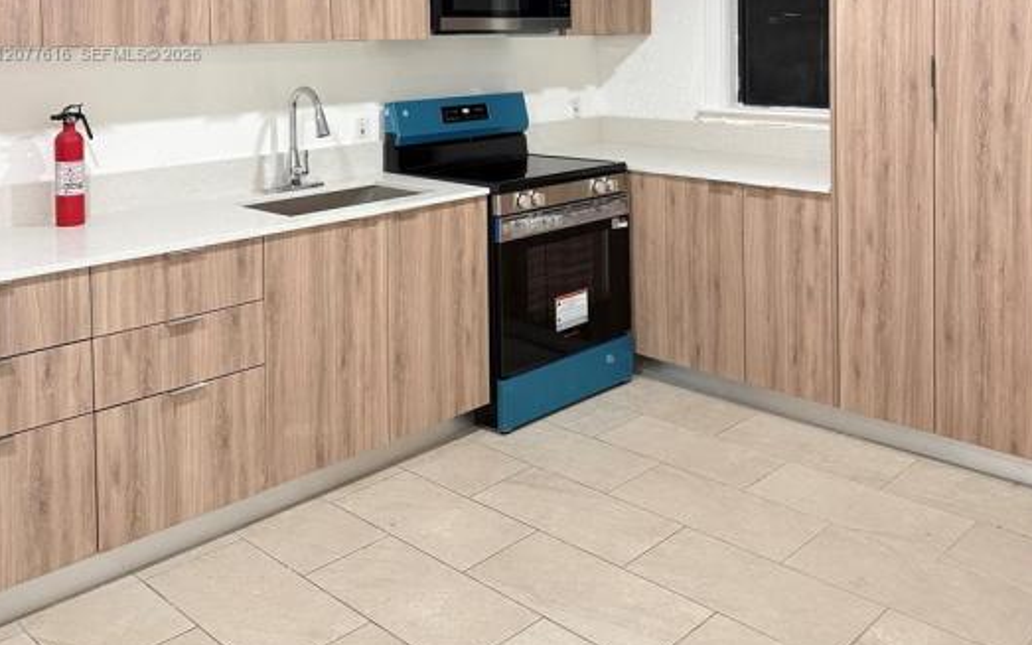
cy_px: 55
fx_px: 984
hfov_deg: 55.3
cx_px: 513
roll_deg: -0.5
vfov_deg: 34.1
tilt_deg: -1.1
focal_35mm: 35
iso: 500
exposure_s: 1/60
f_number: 1.78
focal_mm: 6.76
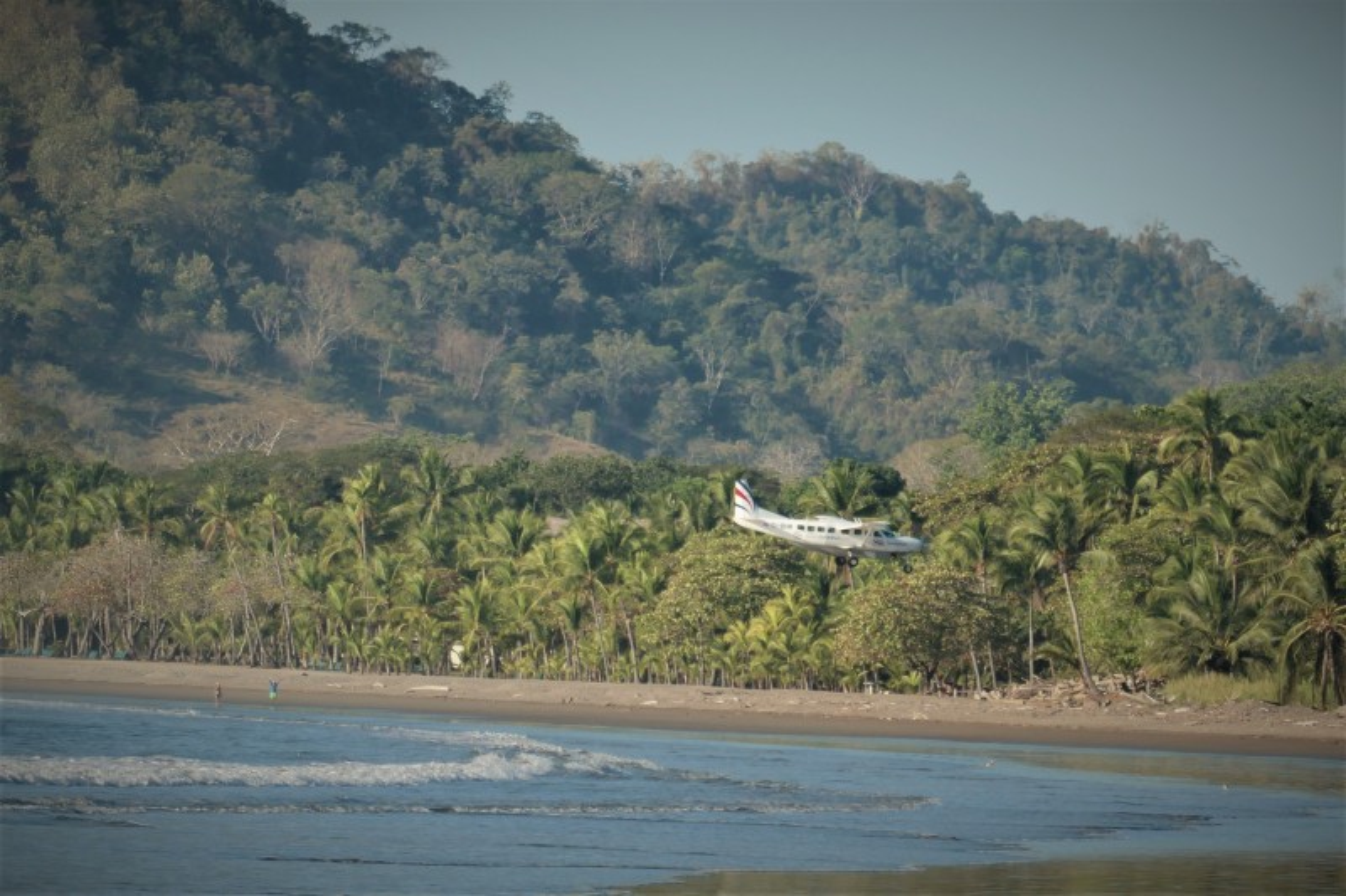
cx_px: 673
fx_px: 12559
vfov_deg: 4.1
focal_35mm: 336
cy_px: 448
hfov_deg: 6.1
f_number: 6.4
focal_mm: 123
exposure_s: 1/640
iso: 200
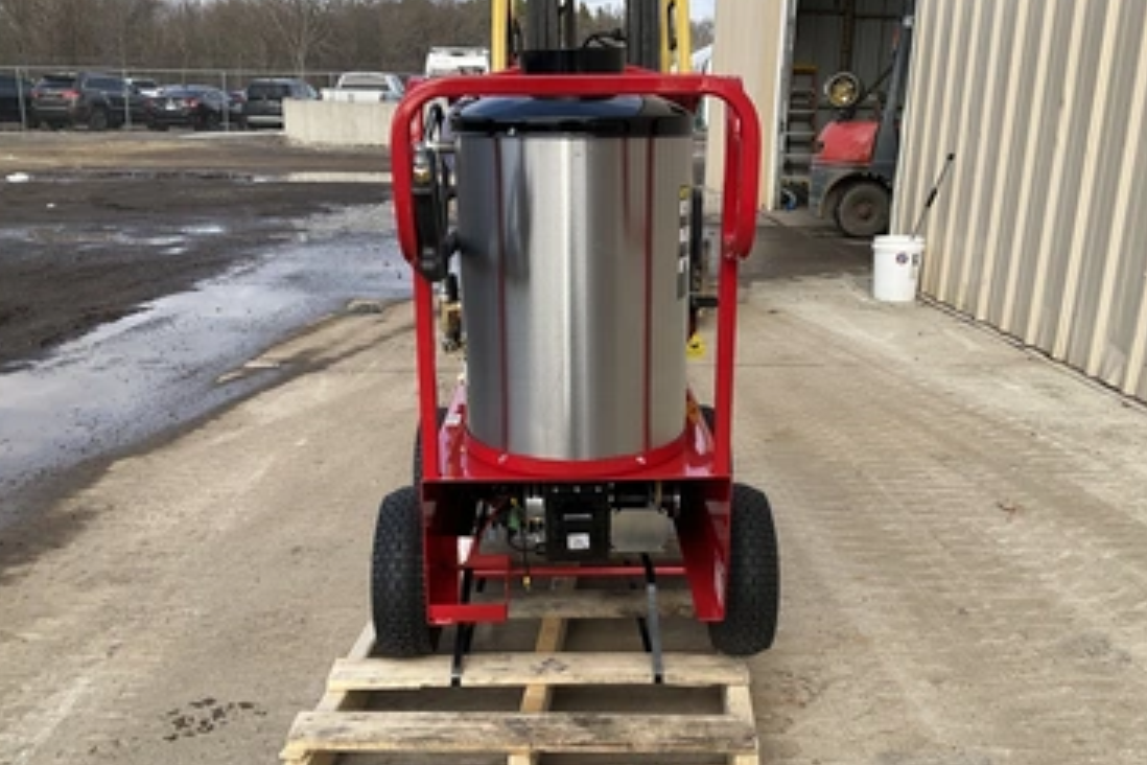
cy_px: 423
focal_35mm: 33
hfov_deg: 57.2
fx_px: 1051
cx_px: 580
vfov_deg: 39.9
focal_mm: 3
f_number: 1.8
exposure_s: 1/739
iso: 25
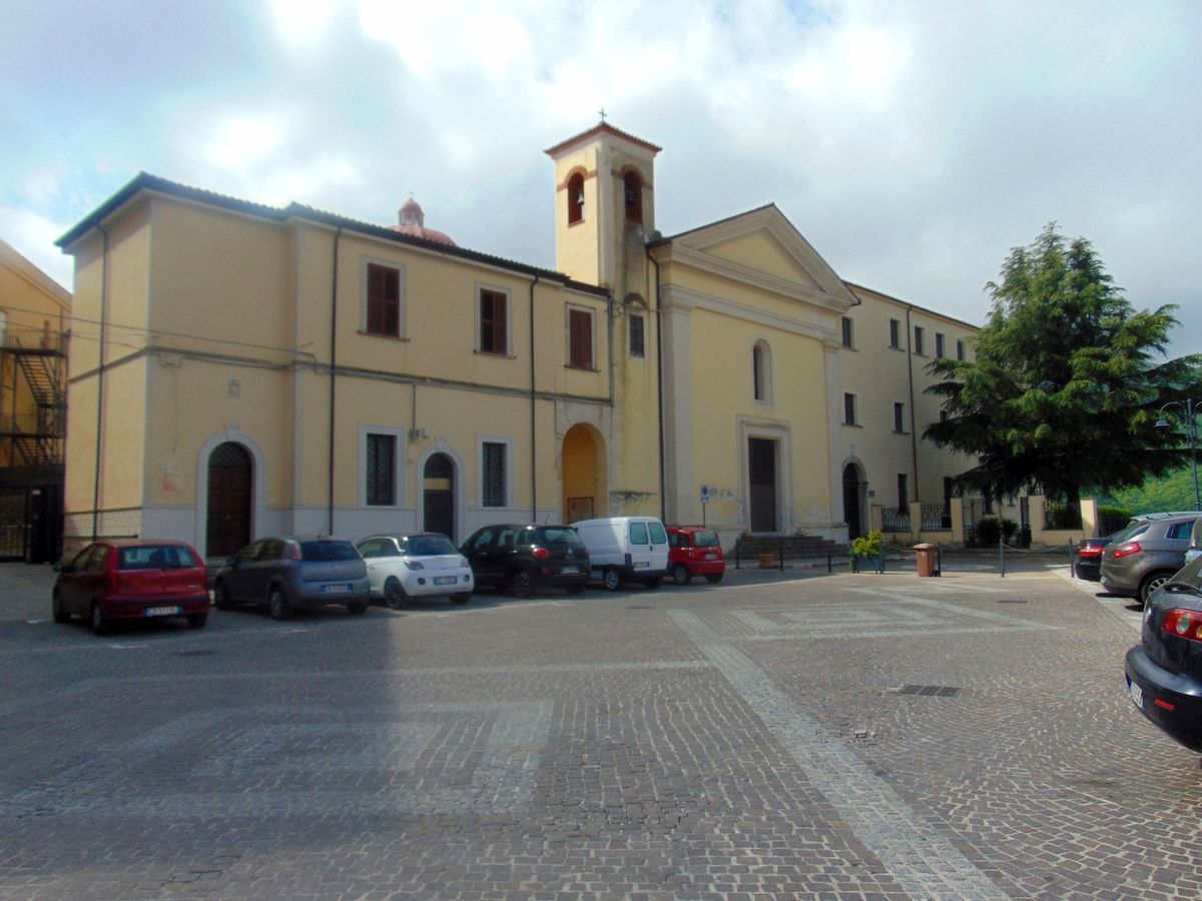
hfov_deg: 69.4
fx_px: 868
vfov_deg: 54.9
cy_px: 450
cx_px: 601
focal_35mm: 25
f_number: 3
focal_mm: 4.5
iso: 80
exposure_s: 1/1000
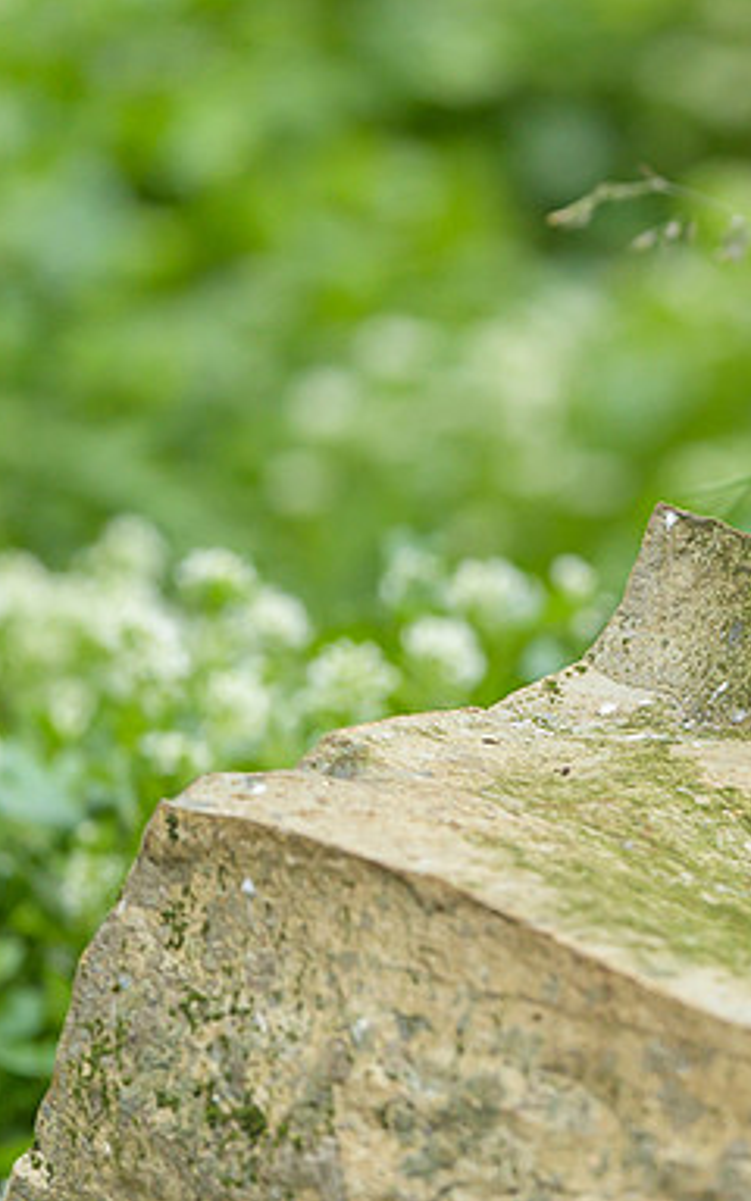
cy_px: 557
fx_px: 30324
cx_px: 823
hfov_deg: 1.4
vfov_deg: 2.3
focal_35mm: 926
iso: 1250
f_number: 4
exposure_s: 1/2000
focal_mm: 500
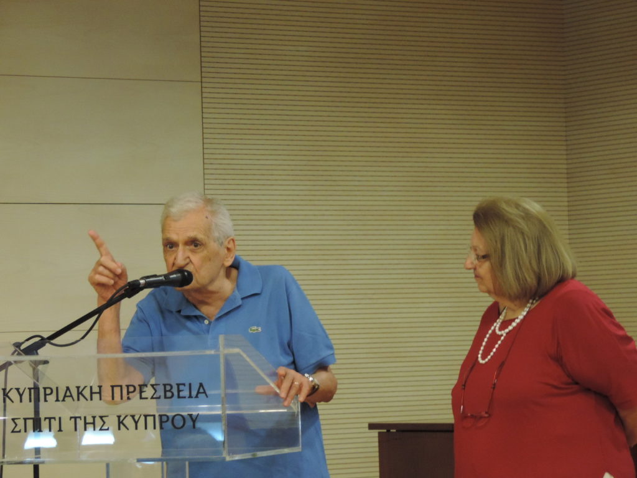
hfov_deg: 12.7
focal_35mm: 155
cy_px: 239
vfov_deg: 9.6
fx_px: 2852
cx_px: 318
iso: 800
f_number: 4.4
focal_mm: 27.6
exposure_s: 1/25
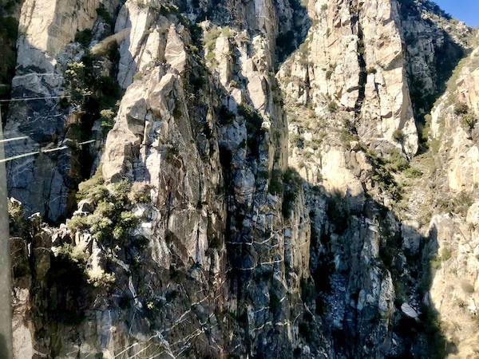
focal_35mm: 28
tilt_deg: +3.2
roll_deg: -0.8
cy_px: 180
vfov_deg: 49.7
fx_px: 387
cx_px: 240
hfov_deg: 63.4
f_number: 1.8
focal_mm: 3.99
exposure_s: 1/547
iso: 20
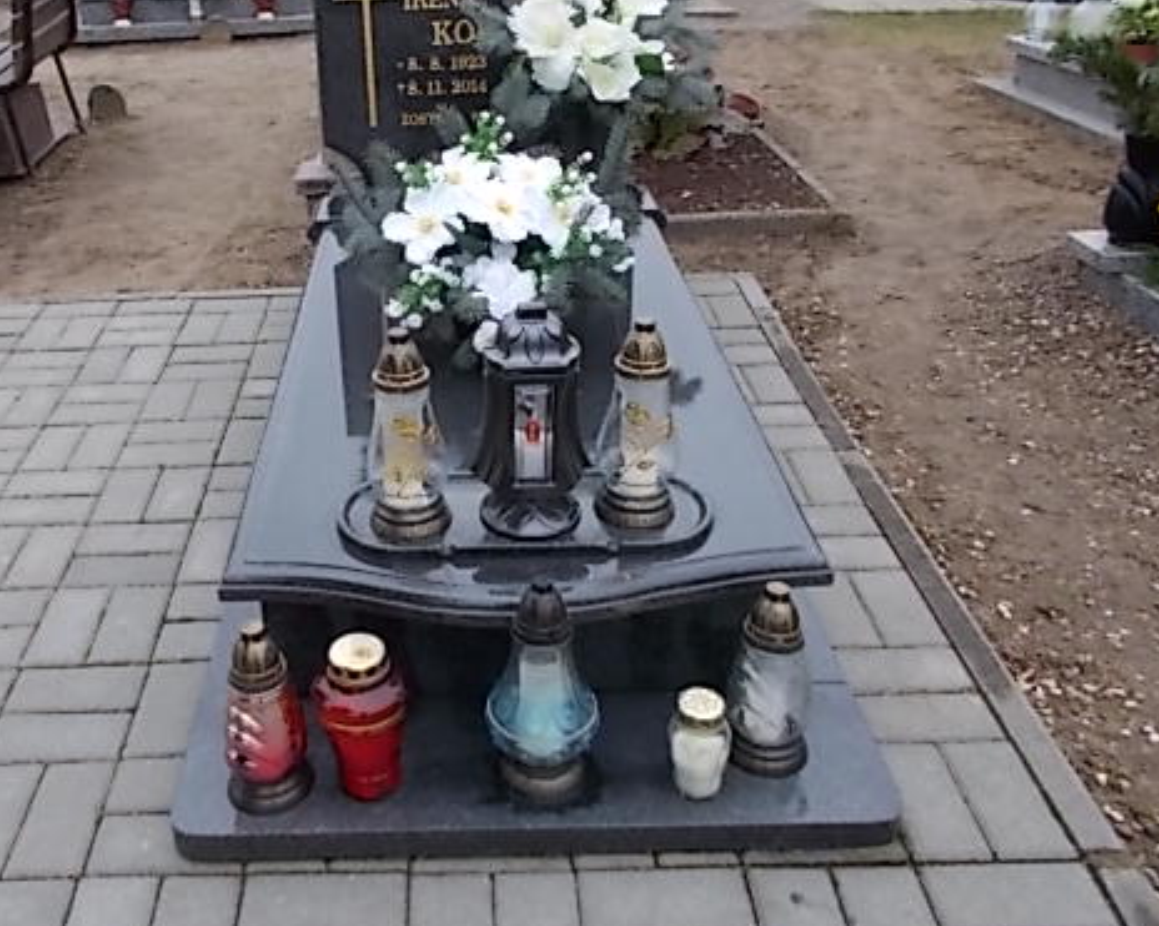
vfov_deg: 41.9
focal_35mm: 35
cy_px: 344
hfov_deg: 51.0
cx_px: 427
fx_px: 1200
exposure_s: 1/60
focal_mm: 4.6
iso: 80
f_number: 3.2
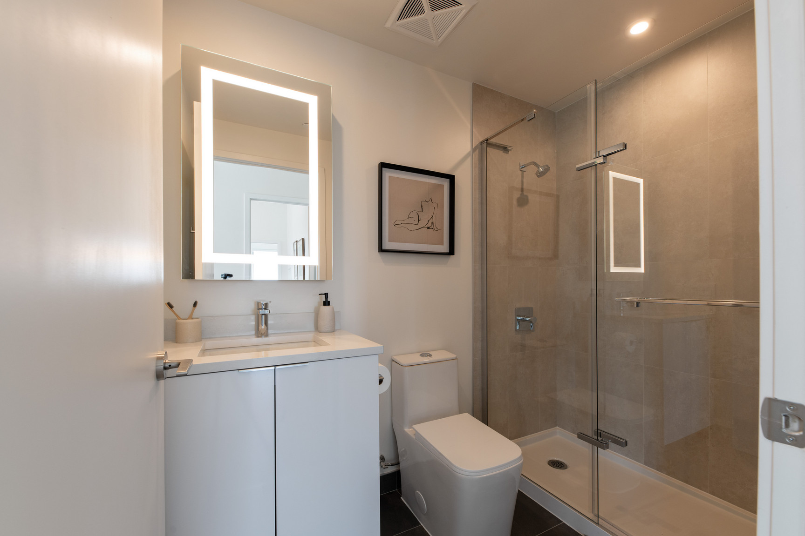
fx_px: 313
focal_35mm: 14
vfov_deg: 81.2
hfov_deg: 104.3
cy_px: 268
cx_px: 402
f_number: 8
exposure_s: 1/15
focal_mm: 14
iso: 200
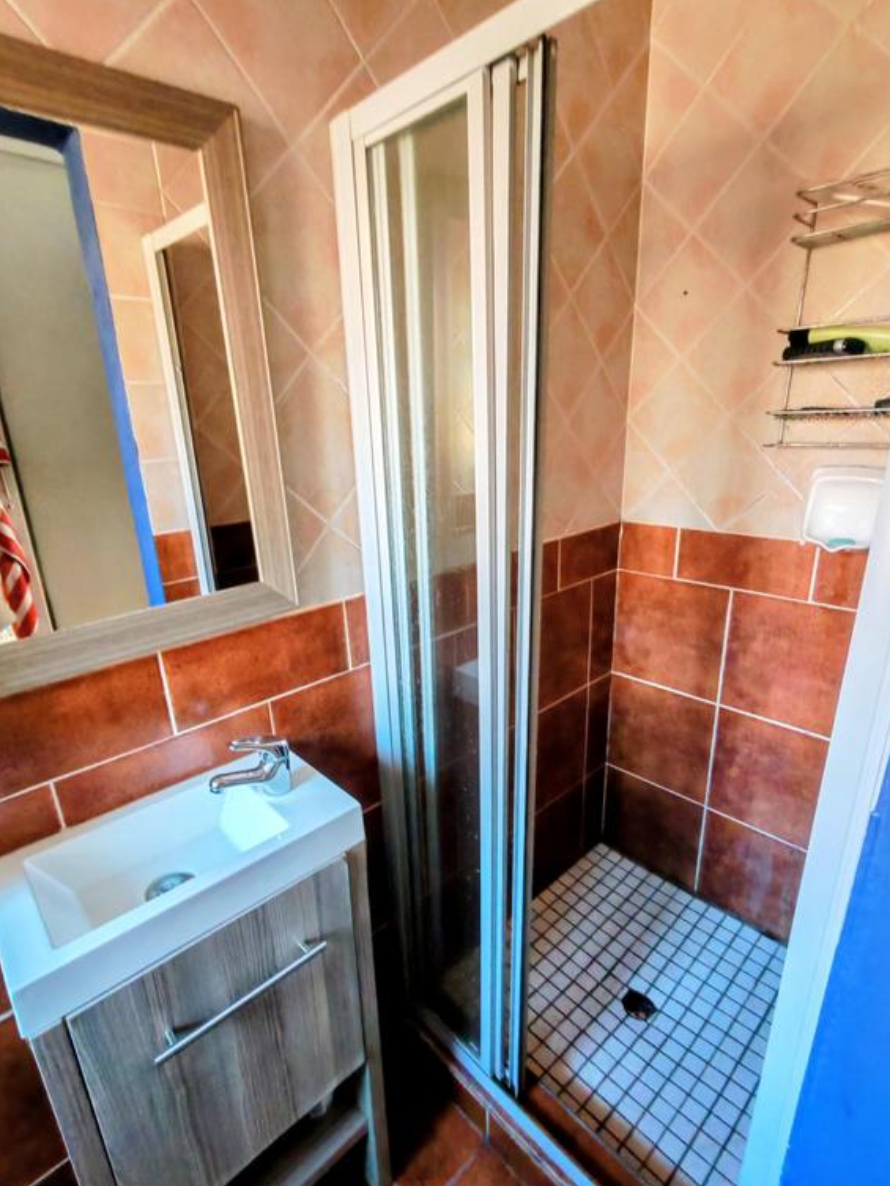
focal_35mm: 17
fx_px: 583
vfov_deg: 91.0
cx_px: 446
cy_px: 616
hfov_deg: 74.7
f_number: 2.2
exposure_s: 1/20
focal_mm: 1.96
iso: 200
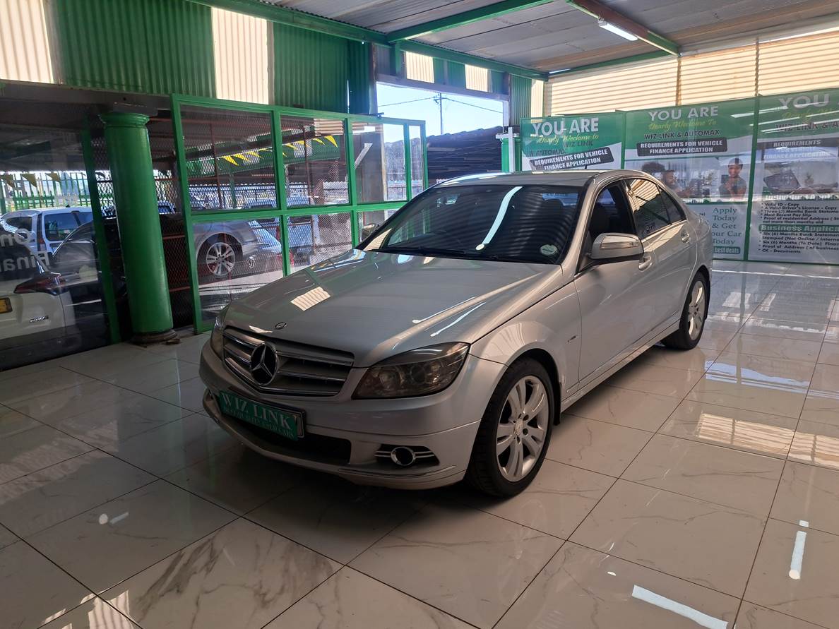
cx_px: 420
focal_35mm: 24
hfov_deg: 71.6
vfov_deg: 56.8
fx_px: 582
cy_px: 314
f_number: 1.8
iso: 50
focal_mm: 5.23
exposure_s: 1/301
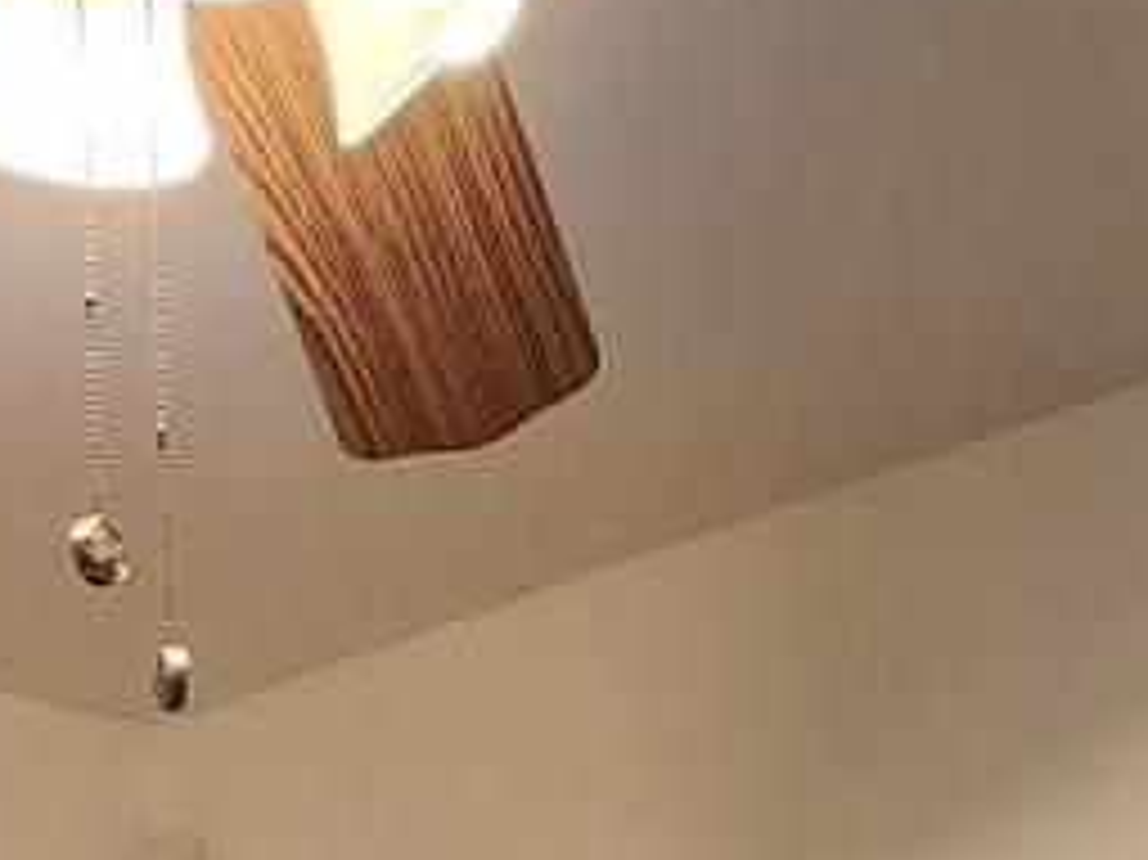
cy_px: 2594
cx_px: 122
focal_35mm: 102
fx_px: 3381
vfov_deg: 10.3
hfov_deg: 18.9
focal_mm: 2.2
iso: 200
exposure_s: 1/60
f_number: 2.2
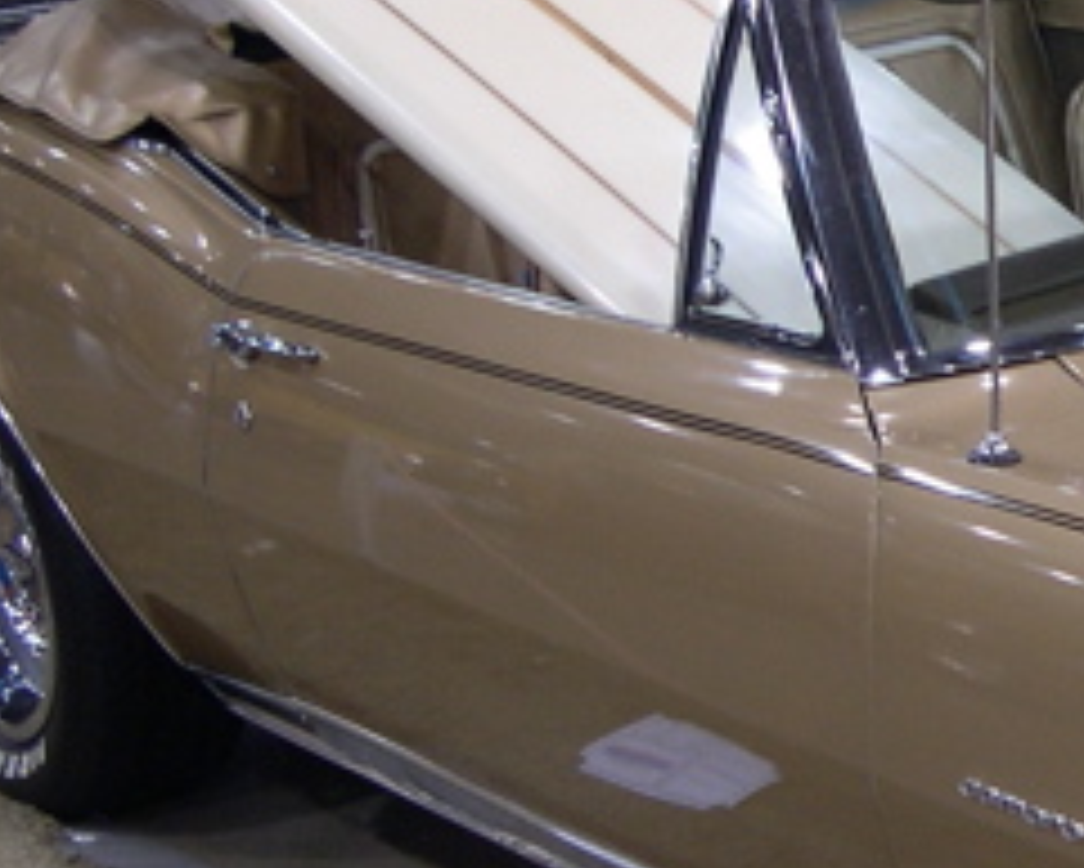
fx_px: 3948
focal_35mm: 123
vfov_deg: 12.5
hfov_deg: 14.7
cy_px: 396
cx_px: 1552
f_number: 2.8
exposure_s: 1/29.3
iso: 100
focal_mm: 8
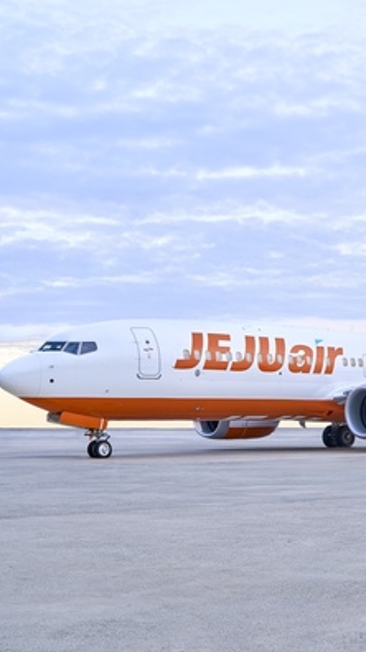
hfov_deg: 18.6
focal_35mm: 62
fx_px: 1070
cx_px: 409
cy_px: 328
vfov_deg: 33.8
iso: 200
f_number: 6.3
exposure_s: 1/25
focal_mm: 39
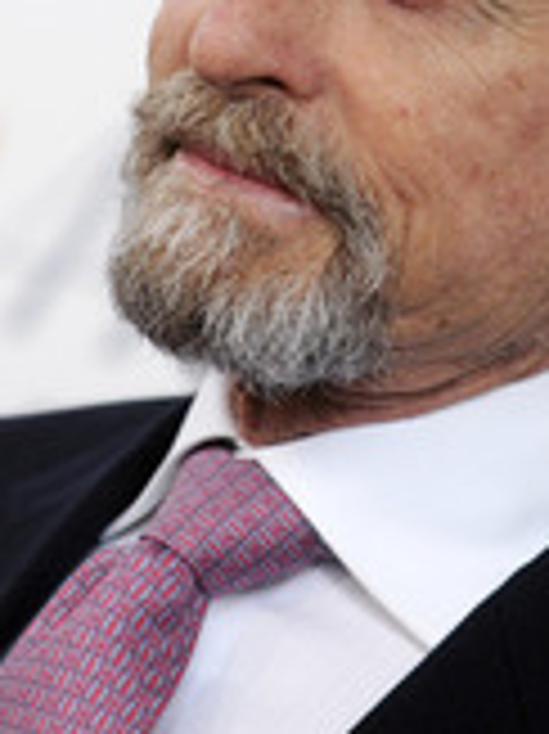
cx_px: 315
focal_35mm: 492
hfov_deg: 3.0
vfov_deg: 4.0
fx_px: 10418
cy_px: 81
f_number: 5
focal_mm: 185
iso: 1250
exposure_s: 1/500
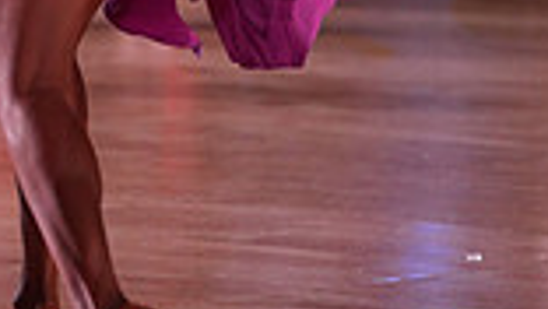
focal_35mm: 436
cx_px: -100
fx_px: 6340
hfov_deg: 4.9
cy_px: -281
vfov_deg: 2.8
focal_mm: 112
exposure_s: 1/800
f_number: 2.8
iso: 1600
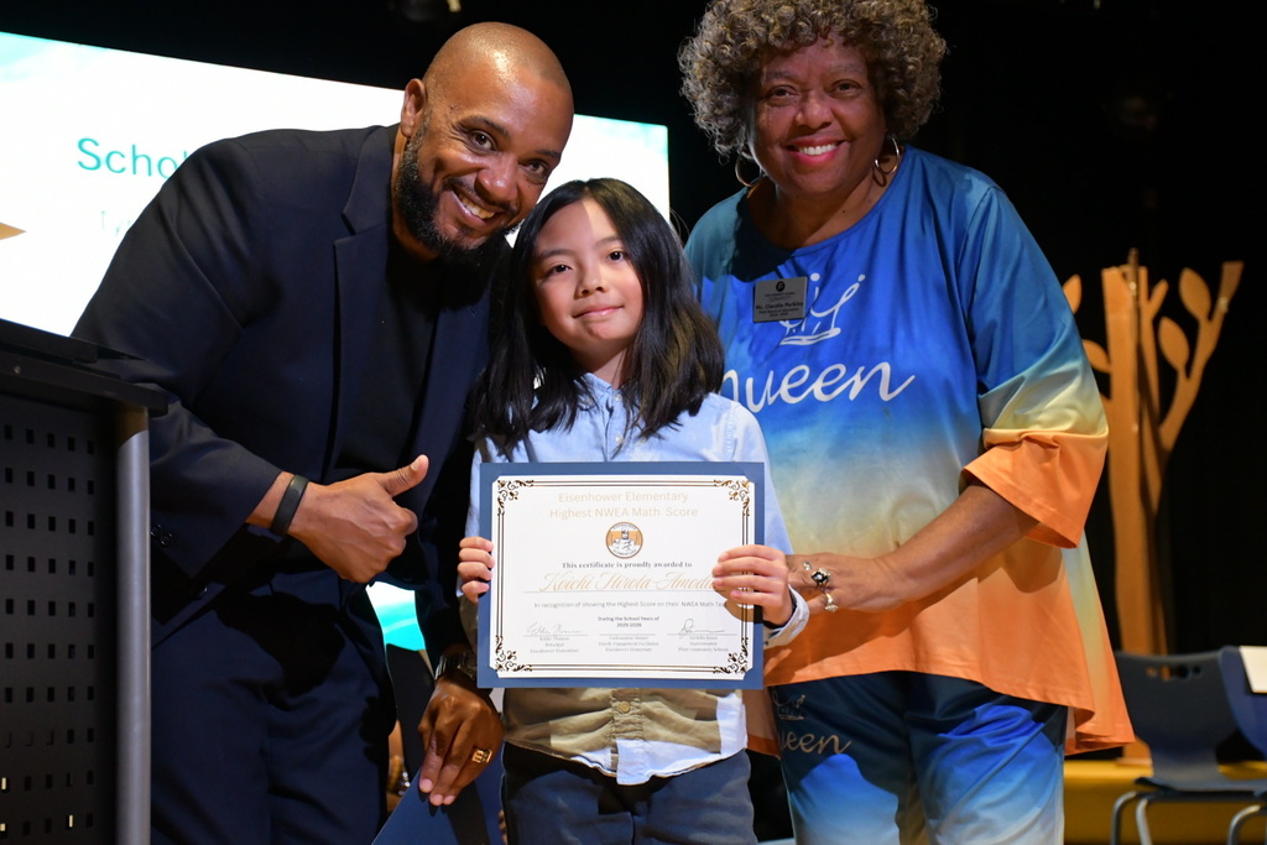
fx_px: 2534
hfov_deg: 28.1
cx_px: 634
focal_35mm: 72
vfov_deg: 18.9
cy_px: 422
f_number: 4.5
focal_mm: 48
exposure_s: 1/100
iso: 3200
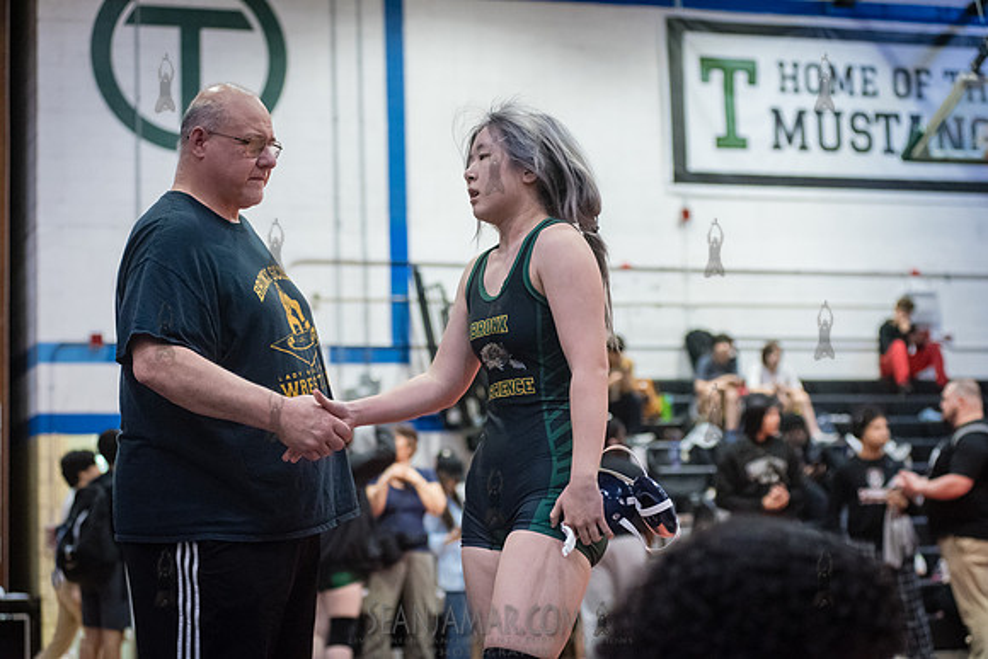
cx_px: 494
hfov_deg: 25.4
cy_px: 330
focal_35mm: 80
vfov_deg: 17.1
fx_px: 2196
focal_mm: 80
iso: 8000
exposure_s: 1/400
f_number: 3.5
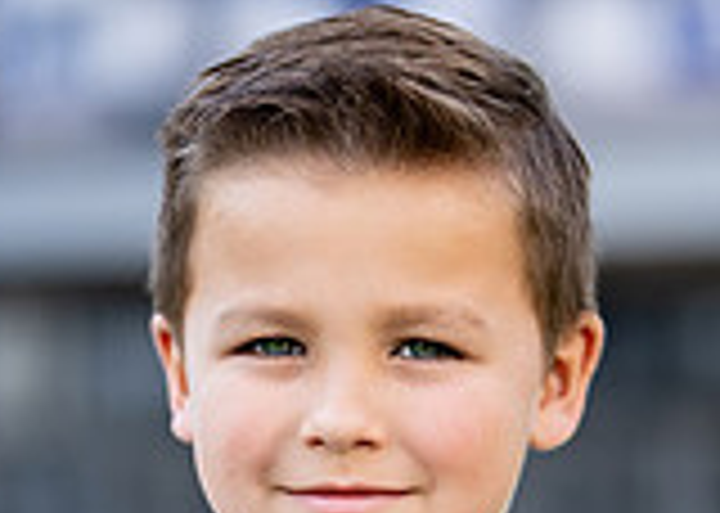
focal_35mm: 235
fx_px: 4801
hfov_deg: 8.6
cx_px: 332
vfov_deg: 6.1
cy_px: 530
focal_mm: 50
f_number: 1.2
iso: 100
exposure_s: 1/2000
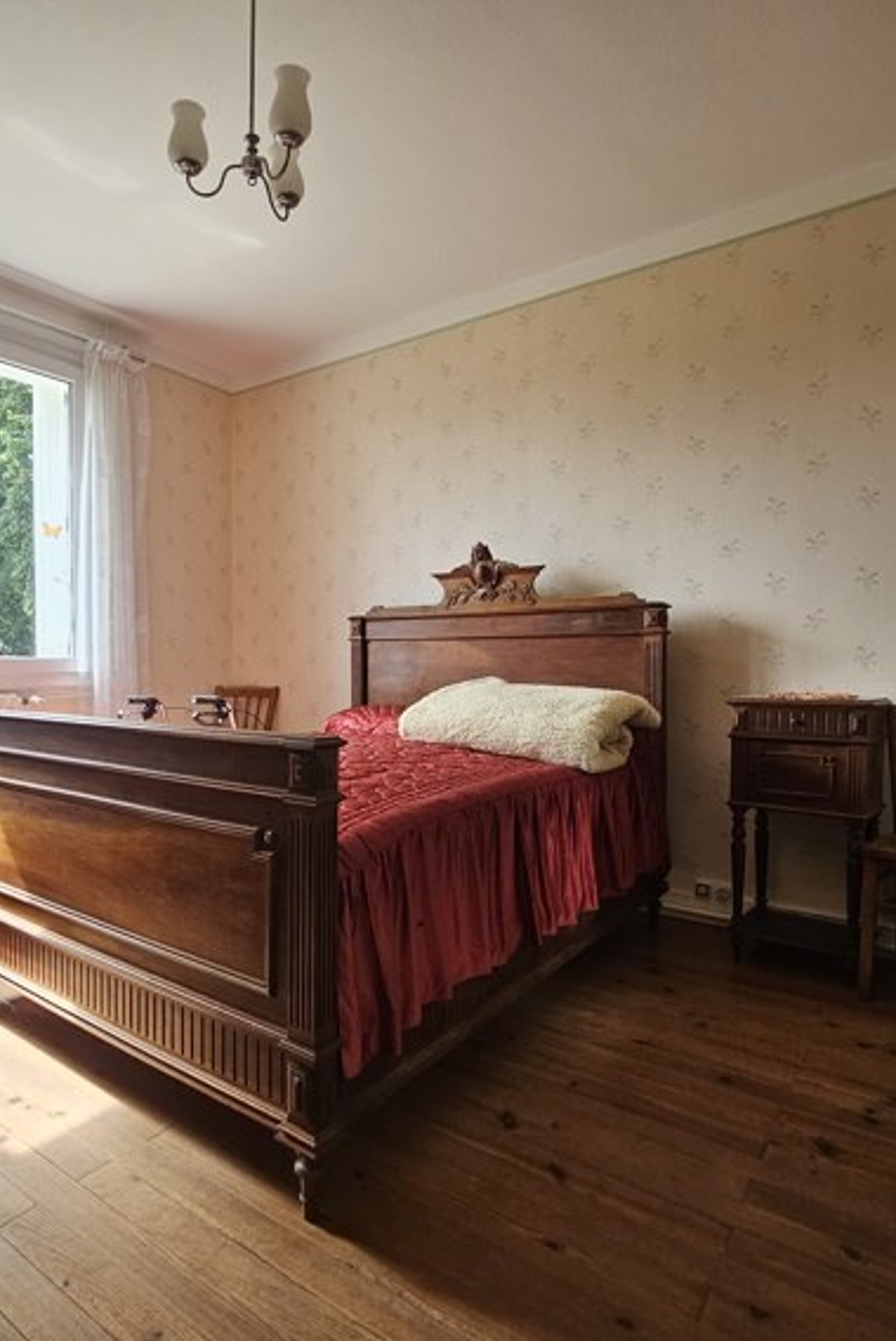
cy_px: 691
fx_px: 708
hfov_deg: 63.7
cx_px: 335
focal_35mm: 19
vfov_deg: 86.9
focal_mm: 2.2
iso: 100
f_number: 2.2
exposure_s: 1/190
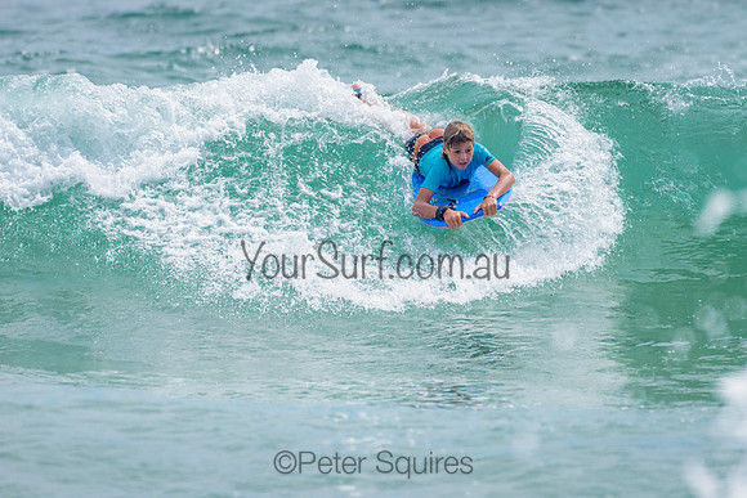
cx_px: 458
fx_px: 12714
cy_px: 193
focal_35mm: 613
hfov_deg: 3.4
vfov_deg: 2.2
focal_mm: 500
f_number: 5.6
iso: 160
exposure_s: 1/2000
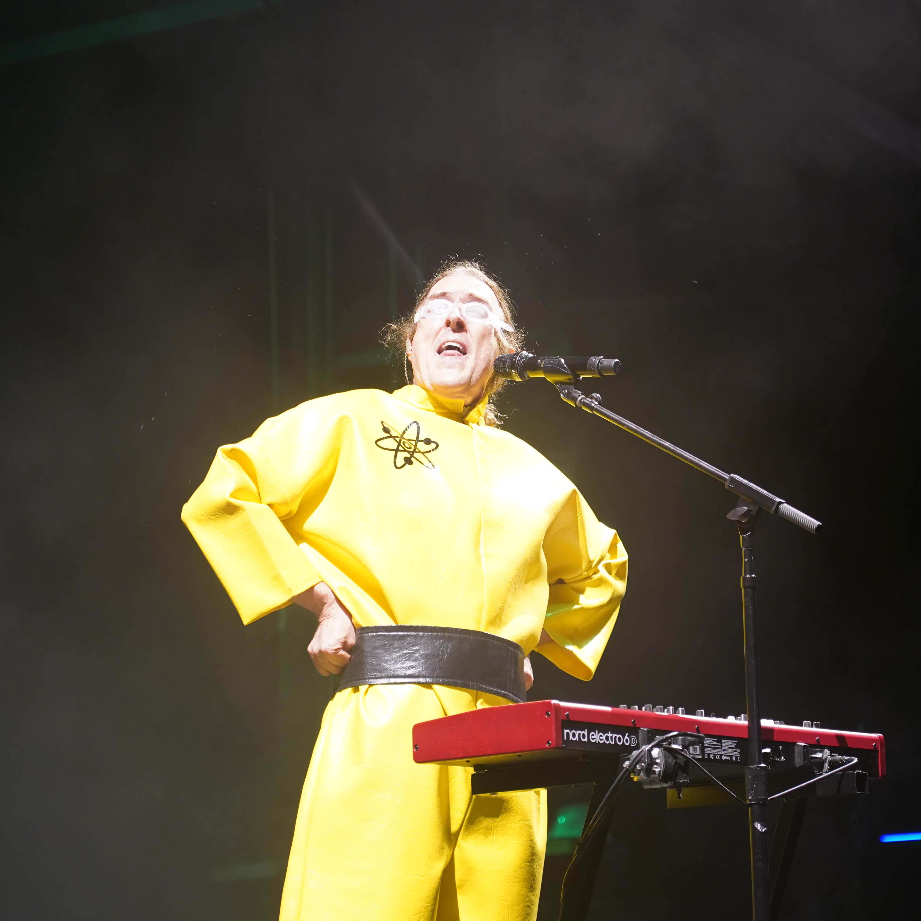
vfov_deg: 13.0
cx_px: 498
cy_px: 460
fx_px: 4034
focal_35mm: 134
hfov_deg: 13.0
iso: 1250
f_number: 4
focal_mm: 105
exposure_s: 1/160
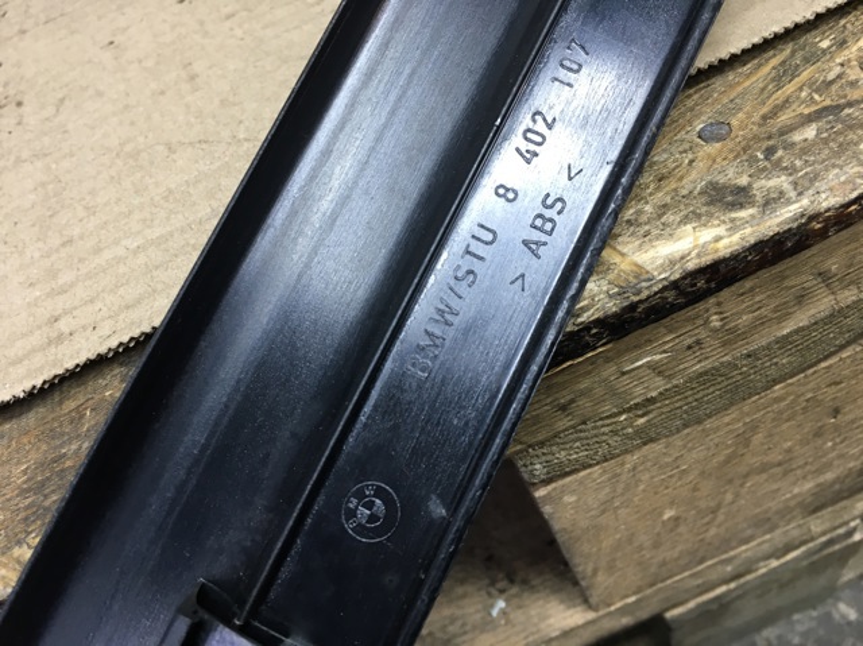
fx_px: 722
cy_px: 323
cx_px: 432
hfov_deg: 61.7
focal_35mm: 29
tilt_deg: -48.7
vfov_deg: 48.2
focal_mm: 4.15
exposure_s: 1/33
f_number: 2.2
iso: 80
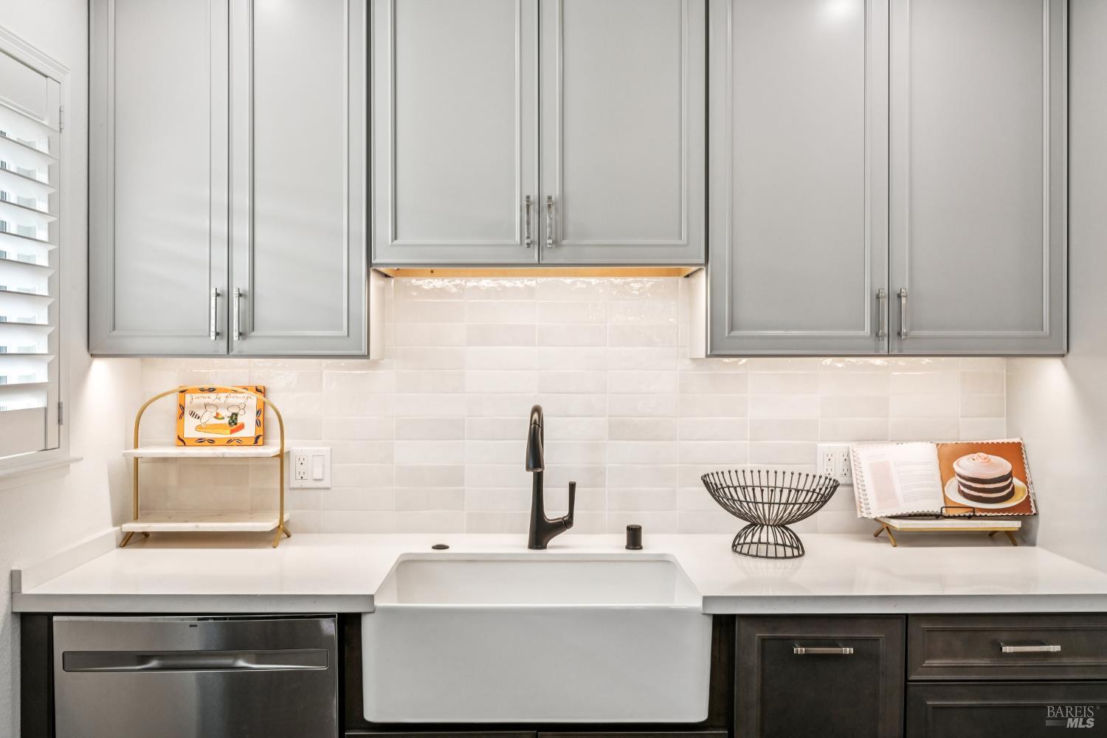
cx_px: 554
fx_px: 938
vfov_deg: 43.0
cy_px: 369
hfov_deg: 61.1
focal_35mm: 30
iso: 1600
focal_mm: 30.5
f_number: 11
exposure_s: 1/60
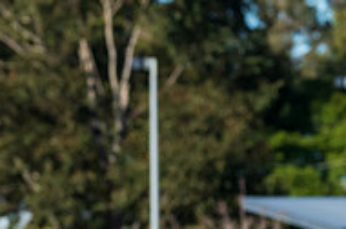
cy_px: 304
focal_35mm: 795
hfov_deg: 2.6
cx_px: -124
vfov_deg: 1.7
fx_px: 7628
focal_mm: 260
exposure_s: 1/2000
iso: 800
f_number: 8
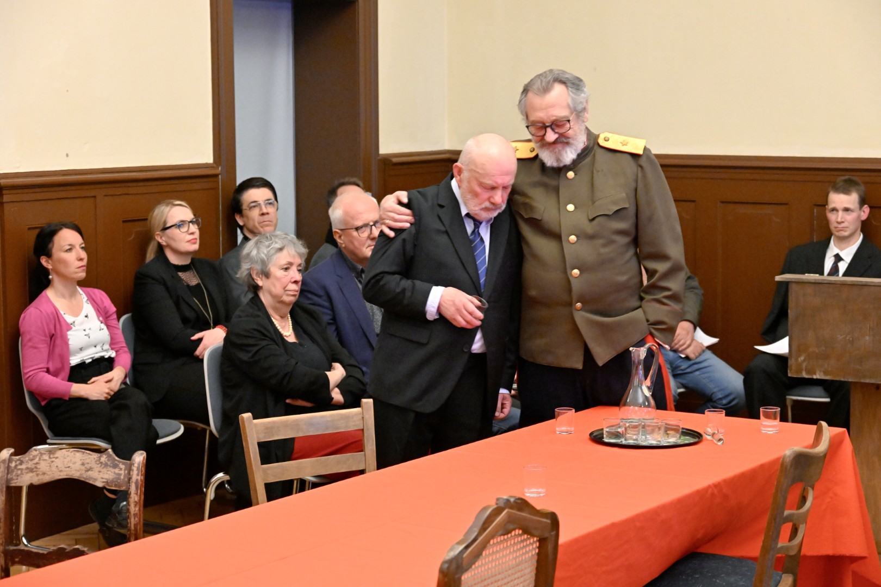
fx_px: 1762
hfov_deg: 28.1
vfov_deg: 18.9
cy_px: 294
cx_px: 440
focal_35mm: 72
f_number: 6
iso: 8000
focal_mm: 72
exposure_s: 1/50
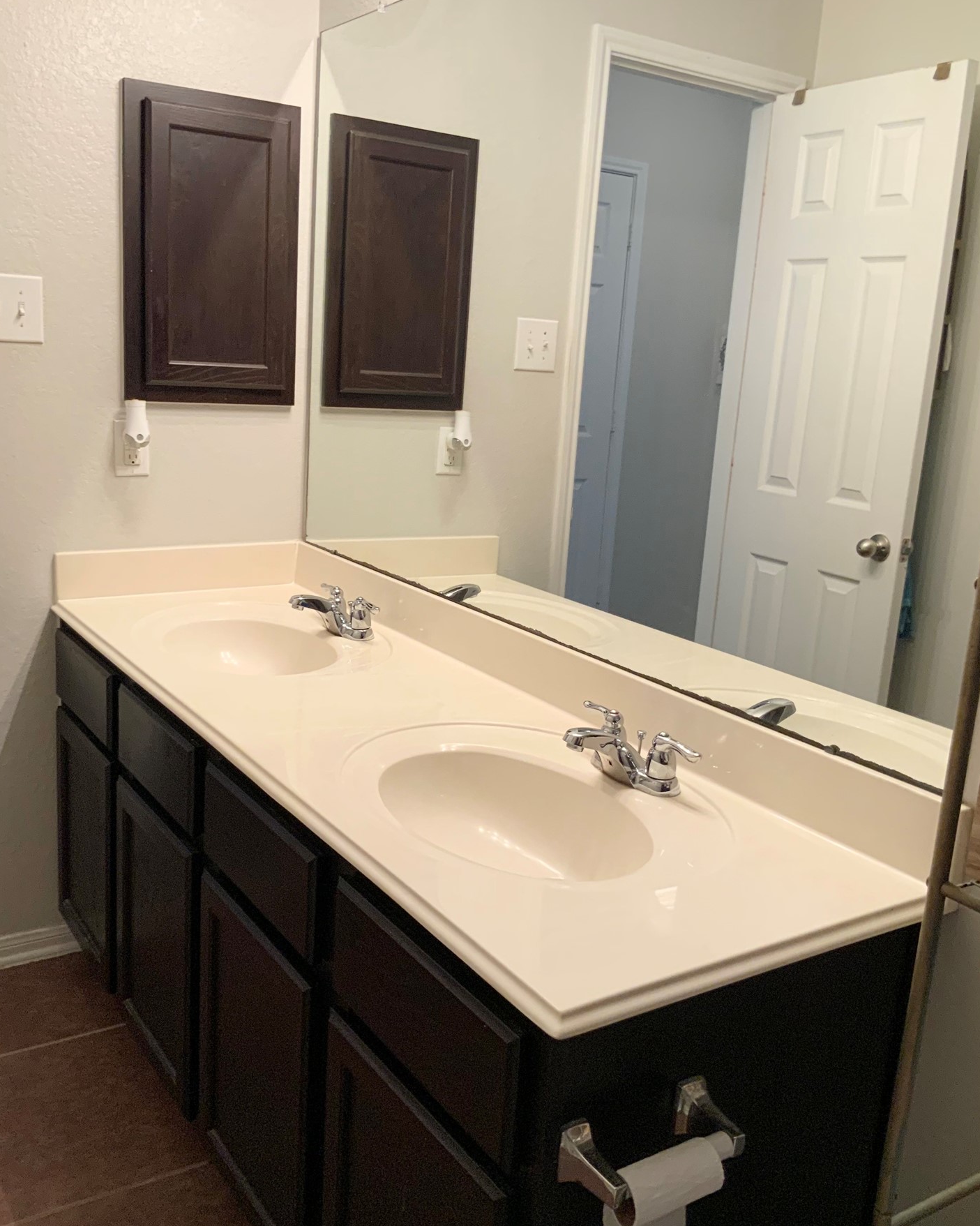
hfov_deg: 44.5
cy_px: 596
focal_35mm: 33
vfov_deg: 54.2
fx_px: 1197
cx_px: 465
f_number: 1.8
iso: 100
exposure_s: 1/60
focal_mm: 3
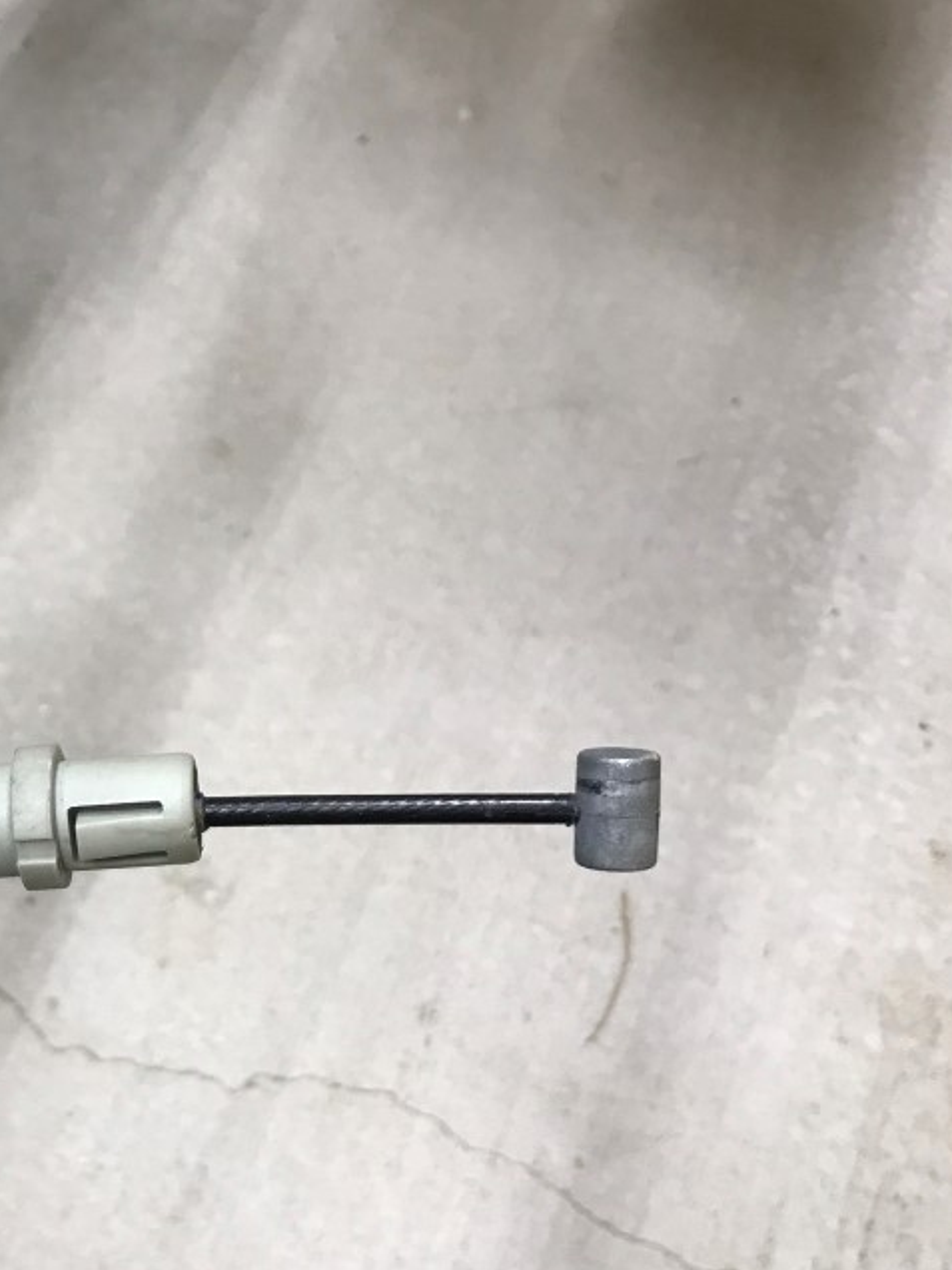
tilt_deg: -64.9
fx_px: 1723
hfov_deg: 30.1
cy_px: 808
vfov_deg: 40.1
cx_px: 182
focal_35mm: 47
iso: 25
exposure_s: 1/30
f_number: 1.8
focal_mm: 3.99
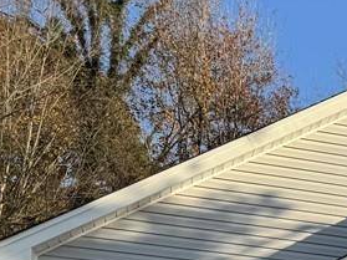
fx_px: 882
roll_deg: -1.4
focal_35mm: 88
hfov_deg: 18.6
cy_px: 435
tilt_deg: +2.9
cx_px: 577
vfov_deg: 15.0
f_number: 1.78
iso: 80
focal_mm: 6.76
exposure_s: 1/2331
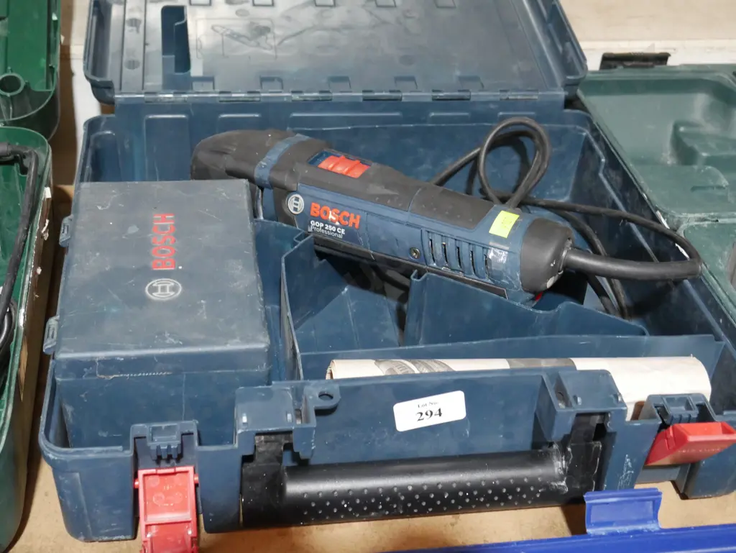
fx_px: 1064
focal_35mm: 50
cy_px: 276
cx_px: 368
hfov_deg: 38.2
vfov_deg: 29.1
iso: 2500
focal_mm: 25
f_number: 5.3
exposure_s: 1/60
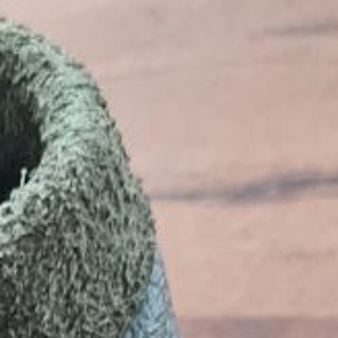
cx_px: -39
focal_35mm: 187
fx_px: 2066
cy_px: 801
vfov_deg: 8.6
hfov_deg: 9.3
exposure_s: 1/50
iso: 320
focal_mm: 5.4
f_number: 1.8
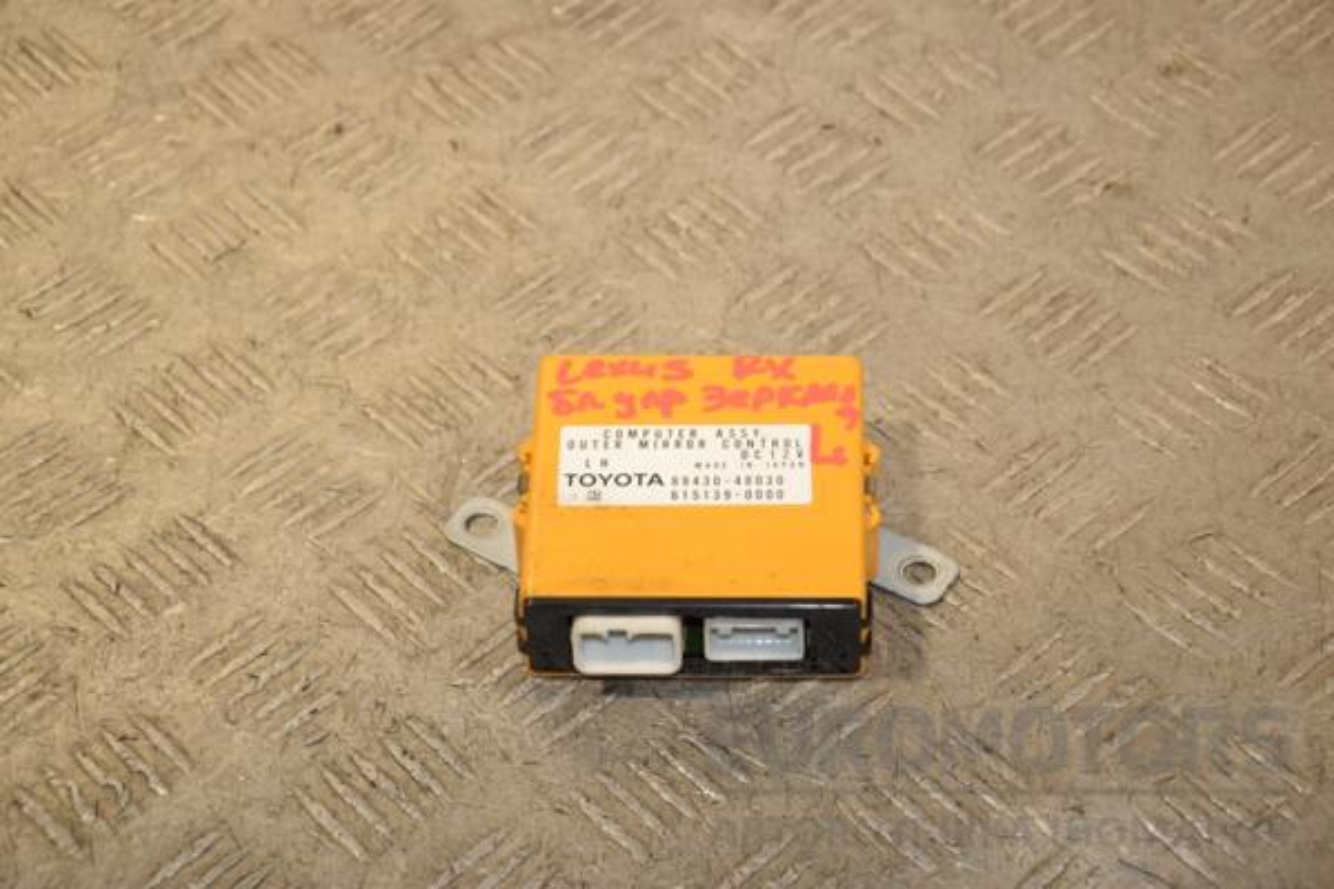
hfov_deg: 23.4
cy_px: 444
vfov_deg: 15.7
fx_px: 3224
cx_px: 667
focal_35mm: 87
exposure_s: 1/200
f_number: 6.3
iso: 800
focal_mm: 58
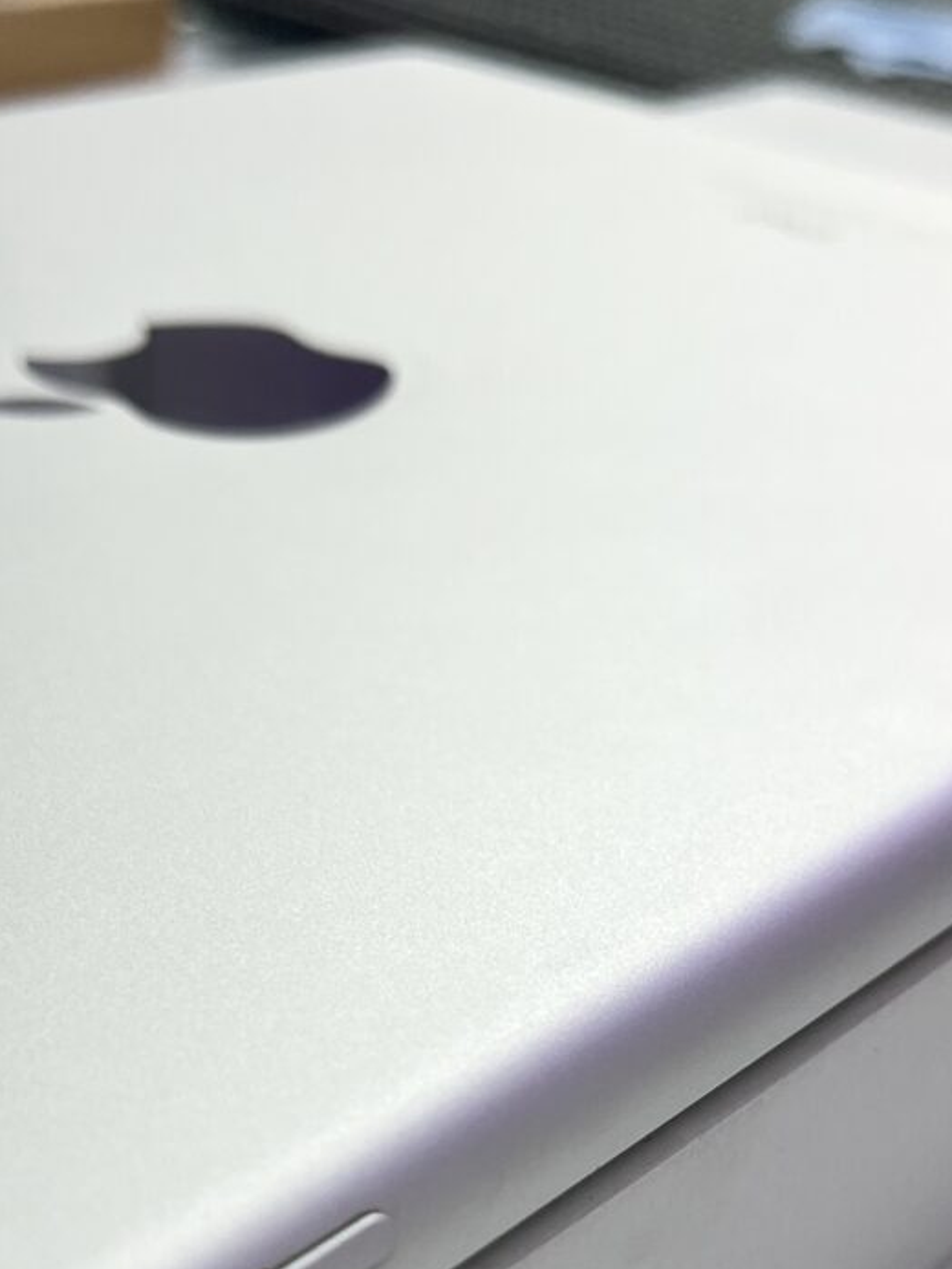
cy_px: 1143
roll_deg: -4.3
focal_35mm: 60
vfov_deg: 30.7
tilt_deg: -36.2
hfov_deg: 24.4
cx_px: 540
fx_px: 2199
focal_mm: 5.1
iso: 80
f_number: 1.6
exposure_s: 1/120
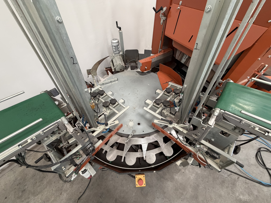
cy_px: 102
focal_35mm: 14
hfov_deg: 102.1
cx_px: 136
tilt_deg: -50.8
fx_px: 110
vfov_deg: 85.7
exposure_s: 1/78
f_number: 2.2
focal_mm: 2.22
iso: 320
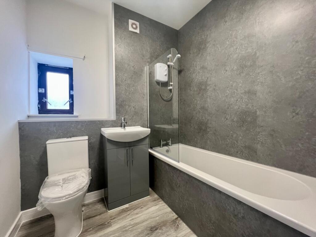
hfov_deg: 106.2
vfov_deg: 89.9
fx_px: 119
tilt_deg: -0.4
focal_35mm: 13
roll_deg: +1.3
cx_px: 158
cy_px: 118
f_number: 1.8
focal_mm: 1.57
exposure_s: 1/82
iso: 250
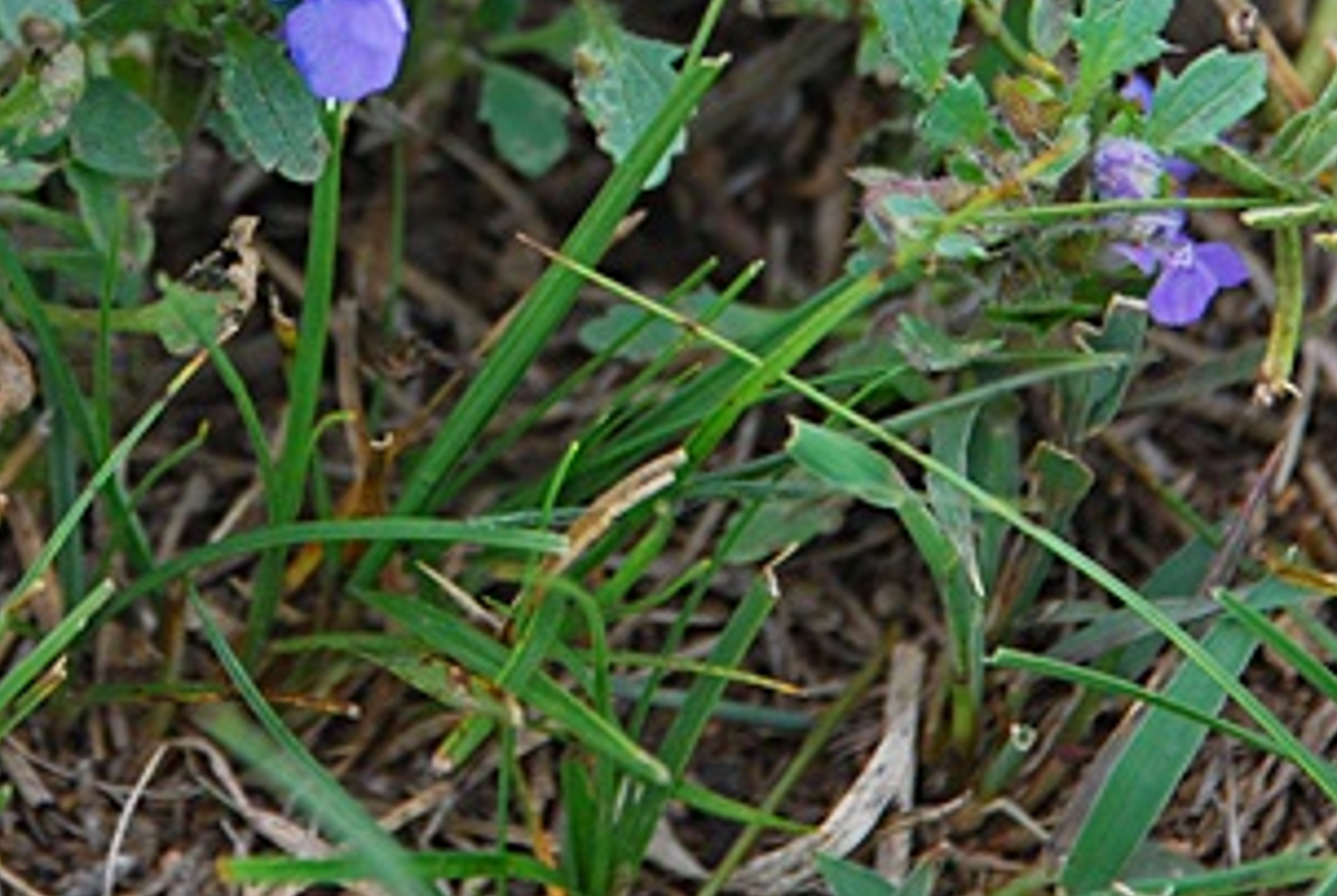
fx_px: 19910
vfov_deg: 2.6
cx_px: 278
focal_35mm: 535
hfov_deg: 3.8
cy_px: -260
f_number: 6.3
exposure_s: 1/400
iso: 400
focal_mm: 135
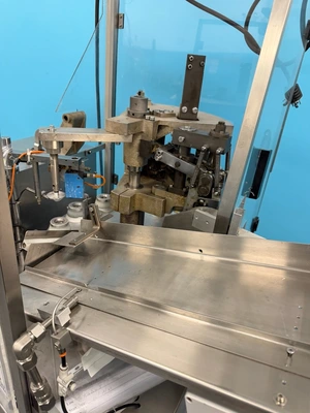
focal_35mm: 24
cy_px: 206
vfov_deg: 71.6
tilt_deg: -22.2
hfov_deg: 56.8
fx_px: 287
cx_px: 155
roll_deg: -3.6
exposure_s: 1/60
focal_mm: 6.76
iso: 250
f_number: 1.78
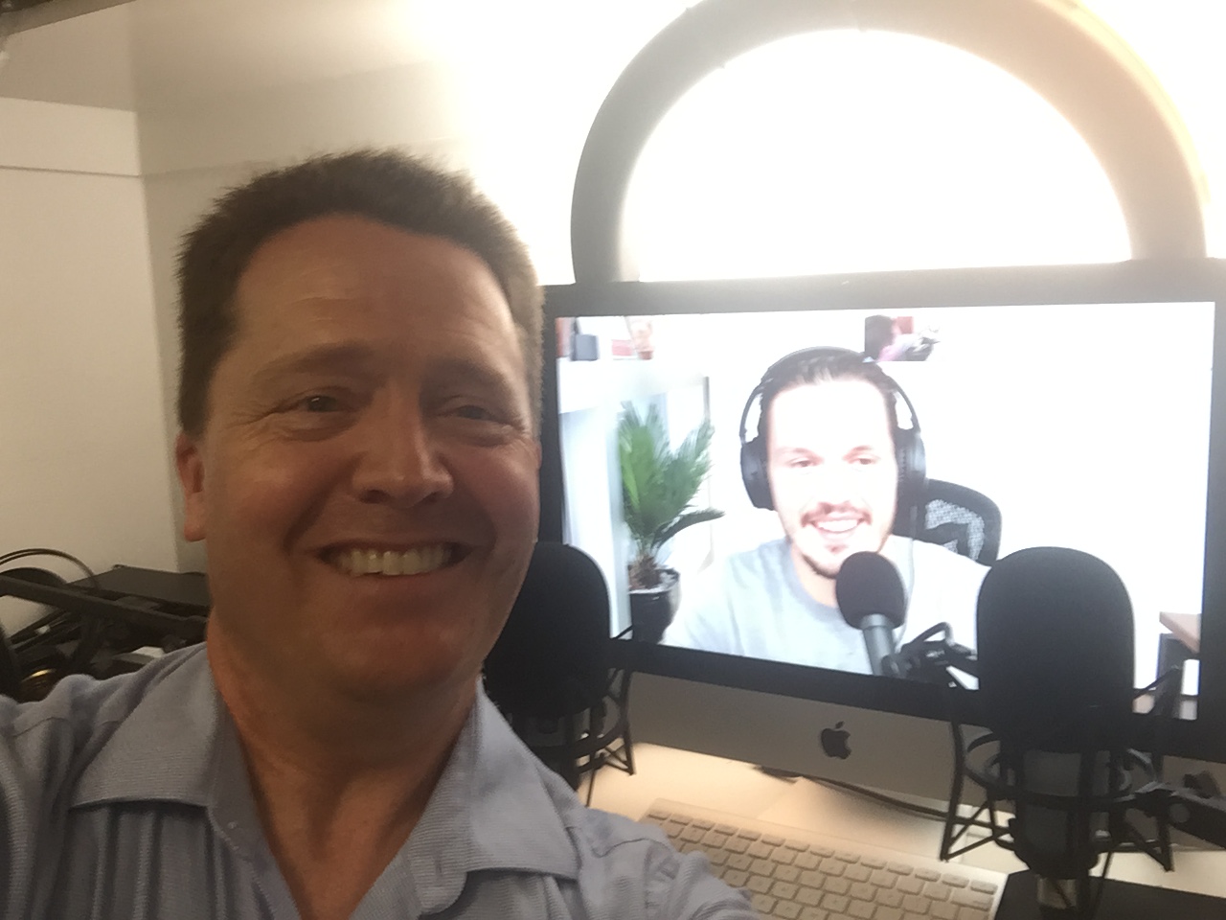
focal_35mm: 31
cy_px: 460
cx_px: 613
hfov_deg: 58.4
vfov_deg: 45.4
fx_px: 1098
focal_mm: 2.65
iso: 64
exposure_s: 1/30
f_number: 2.2
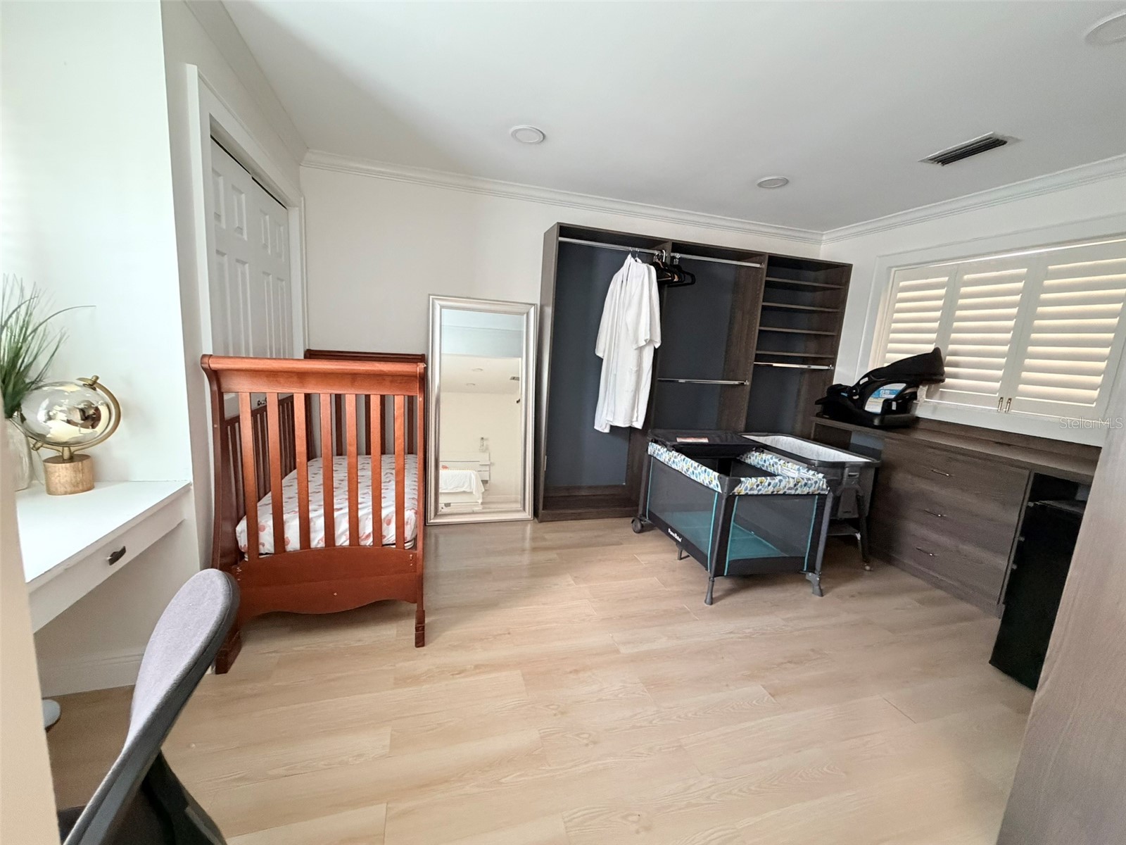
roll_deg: -3.8
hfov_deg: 102.1
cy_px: 422
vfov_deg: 85.7
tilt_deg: -9.5
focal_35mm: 14
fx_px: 455
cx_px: 563
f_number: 2.2
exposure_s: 1/60
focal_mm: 2.22
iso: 640
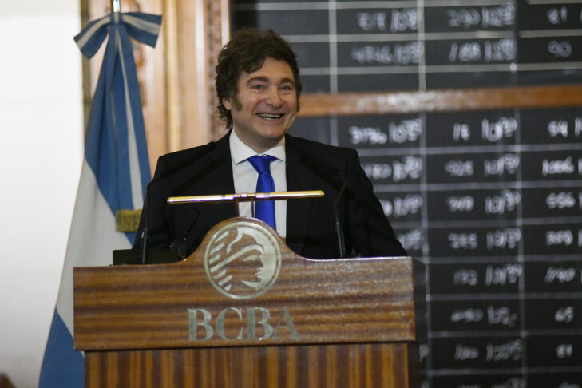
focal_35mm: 232
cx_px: 291
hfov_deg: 8.9
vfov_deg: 5.9
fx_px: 3758
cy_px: 194
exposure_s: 1/320
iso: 5000
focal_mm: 155
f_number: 2.8
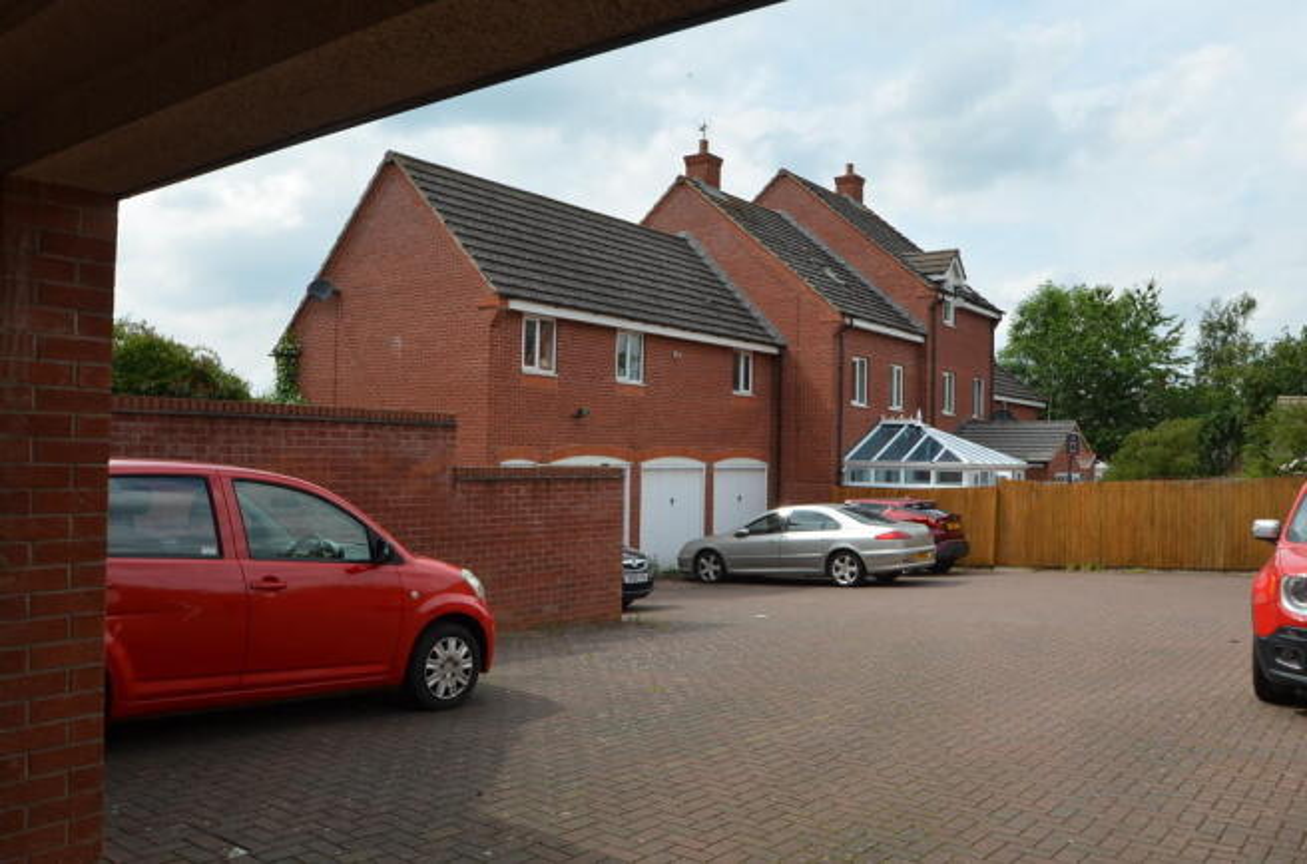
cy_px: 432
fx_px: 1032
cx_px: 654
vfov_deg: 45.5
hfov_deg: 64.7
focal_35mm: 28
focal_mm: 19
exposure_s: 1/250
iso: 125
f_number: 8
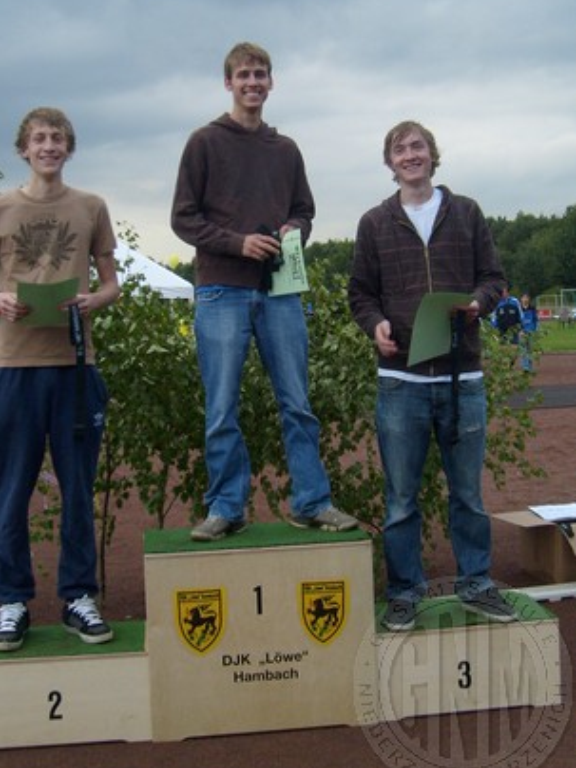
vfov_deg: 47.9
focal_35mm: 39
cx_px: 257
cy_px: 373
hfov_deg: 36.8
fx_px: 865
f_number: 7.1
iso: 80
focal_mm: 5.8
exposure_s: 1/90
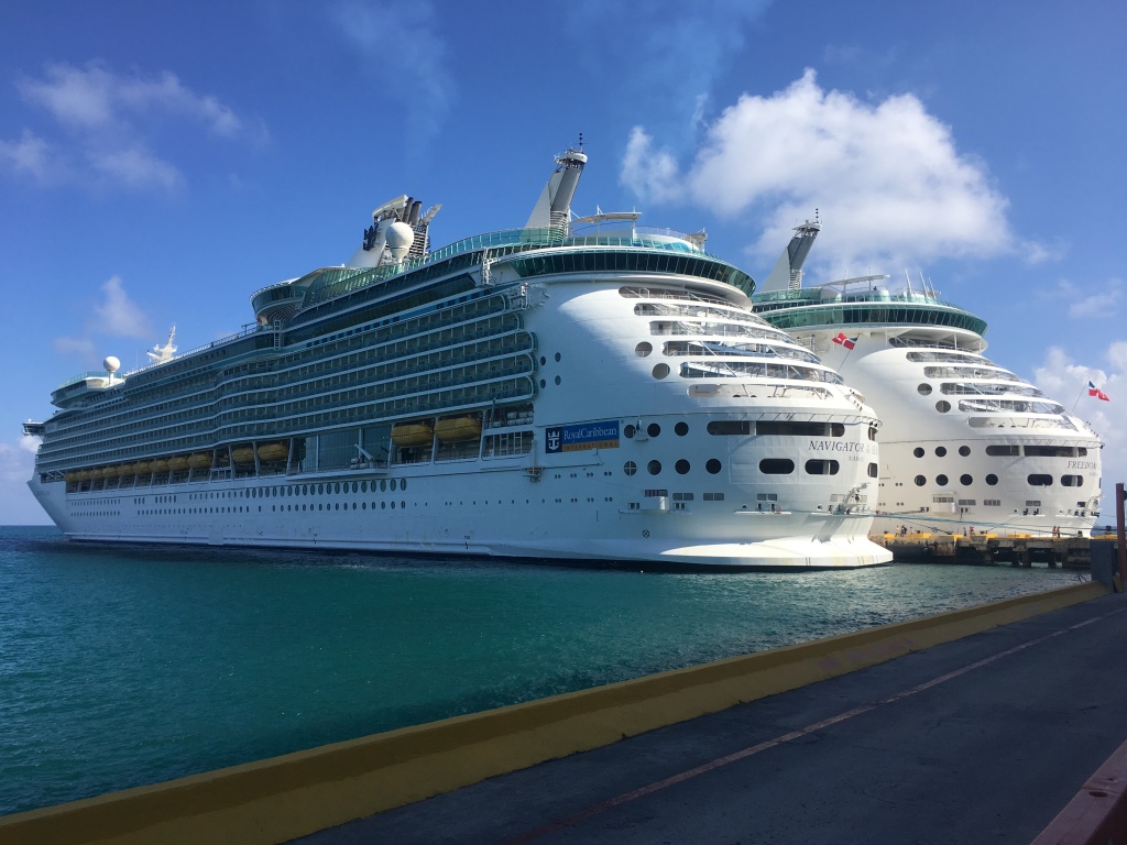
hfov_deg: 61.7
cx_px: 564
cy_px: 422
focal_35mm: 29
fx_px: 944
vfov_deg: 48.2
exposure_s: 1/2079
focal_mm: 4.15
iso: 25
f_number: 2.2
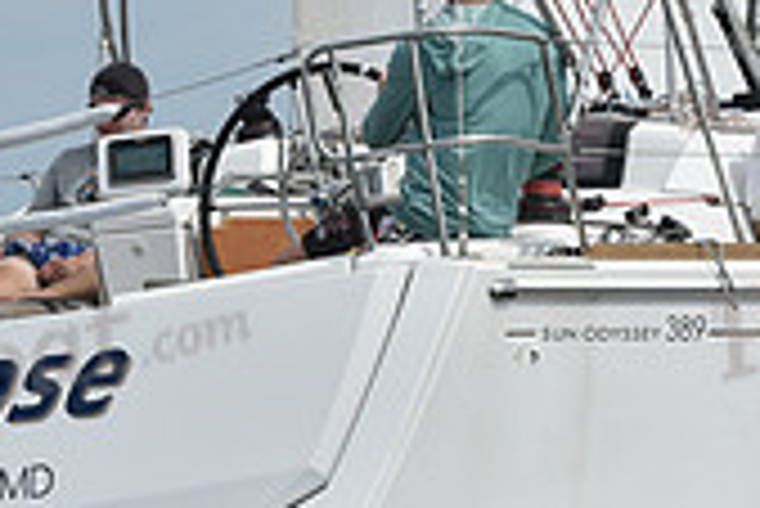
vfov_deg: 3.7
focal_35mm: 377
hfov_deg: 5.5
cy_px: 92
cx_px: 486
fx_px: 7966
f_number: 10
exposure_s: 1/1250
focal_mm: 110
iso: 320
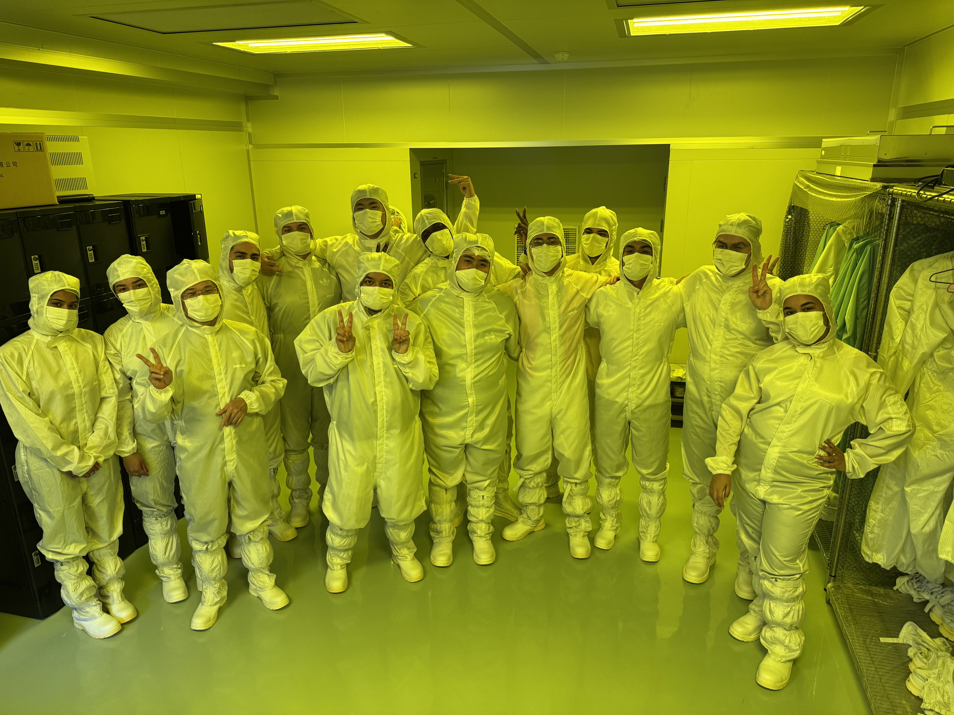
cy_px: 358
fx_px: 661
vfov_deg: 56.8
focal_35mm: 24
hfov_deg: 71.6
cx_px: 477
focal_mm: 6.76
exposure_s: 1/120
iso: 160
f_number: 1.78
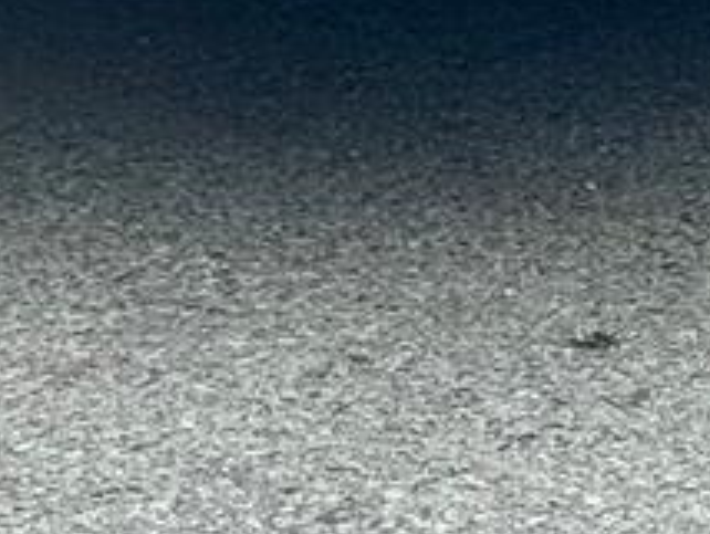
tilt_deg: -6.4
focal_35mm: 287
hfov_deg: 6.9
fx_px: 5893
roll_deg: +0.3
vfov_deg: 5.0
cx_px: 494
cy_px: -922
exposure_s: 1/1133
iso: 64
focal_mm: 6.76
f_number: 1.78
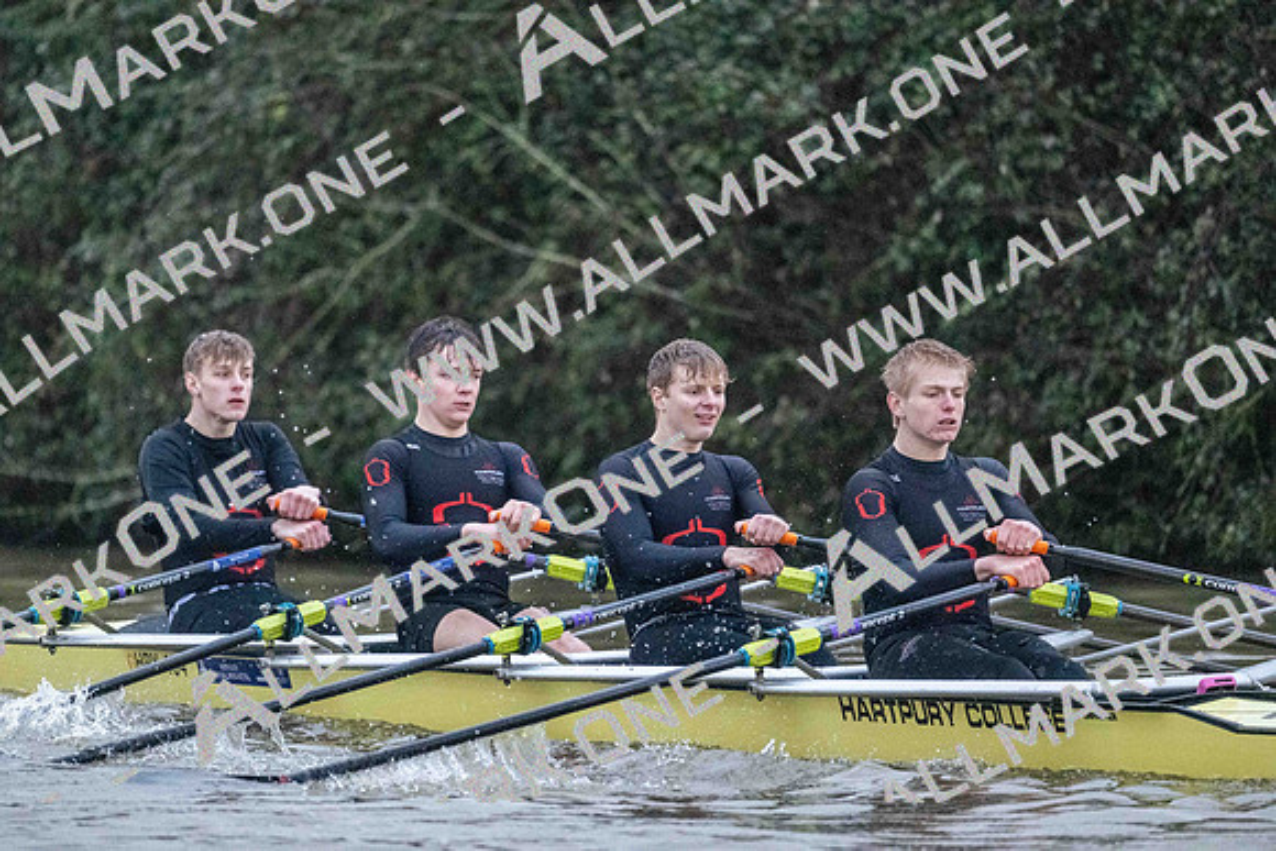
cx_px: 638
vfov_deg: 3.4
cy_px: 426
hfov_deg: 5.2
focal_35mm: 400
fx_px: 14180
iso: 20000
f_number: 4.5
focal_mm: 400
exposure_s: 1/1600
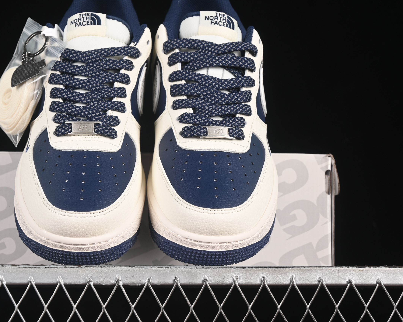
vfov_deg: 16.7
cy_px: 156
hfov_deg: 20.8
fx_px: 1097
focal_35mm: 92
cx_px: 143
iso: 160
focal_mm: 50
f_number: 6.3
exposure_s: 1/80
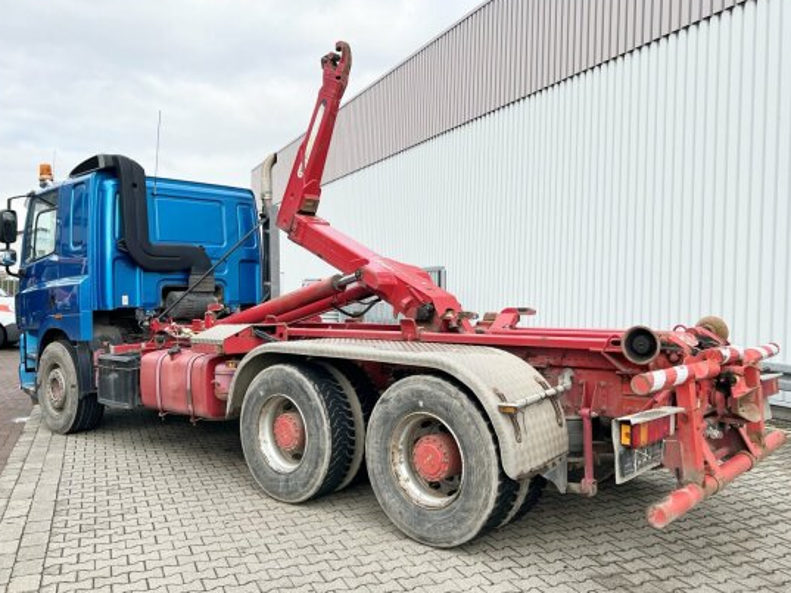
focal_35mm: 31
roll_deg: -1.2
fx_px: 709
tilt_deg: -0.5
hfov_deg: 58.3
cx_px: 380
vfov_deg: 45.5
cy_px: 287
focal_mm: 5.7
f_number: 1.5
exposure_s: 1/2008
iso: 50
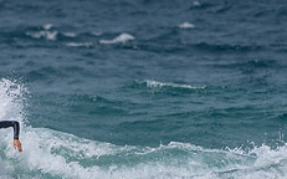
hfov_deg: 1.3
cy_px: 179
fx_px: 12279
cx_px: 21
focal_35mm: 1571
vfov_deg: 0.8
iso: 72
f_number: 5.6
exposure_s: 1/2000
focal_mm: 500
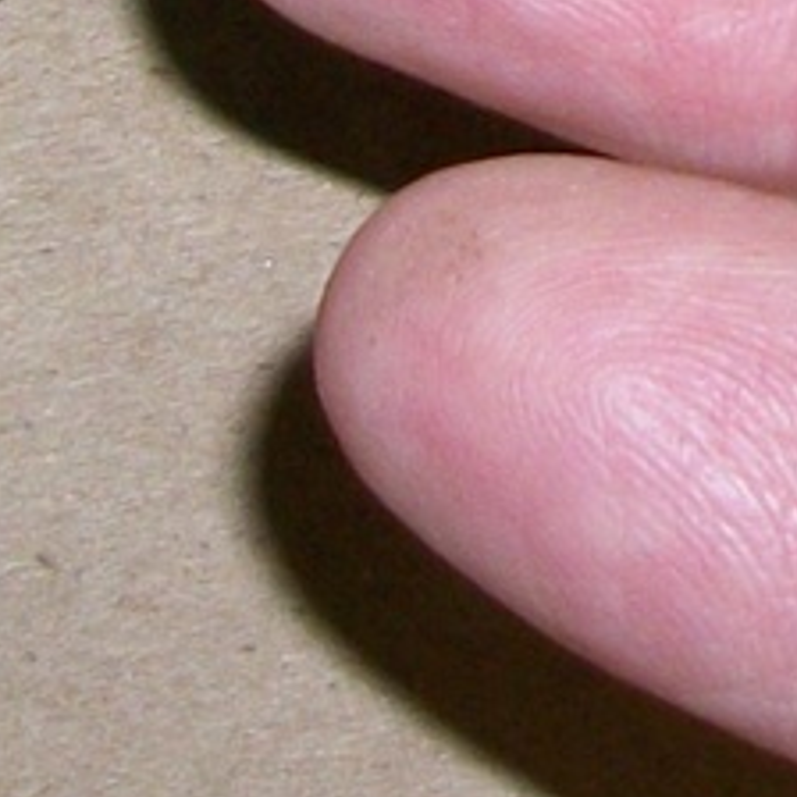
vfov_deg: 6.6
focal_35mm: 252
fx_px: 6564
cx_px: 1644
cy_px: -1217
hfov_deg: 6.7
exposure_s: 1/60
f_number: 2.9
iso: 80
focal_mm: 5.7
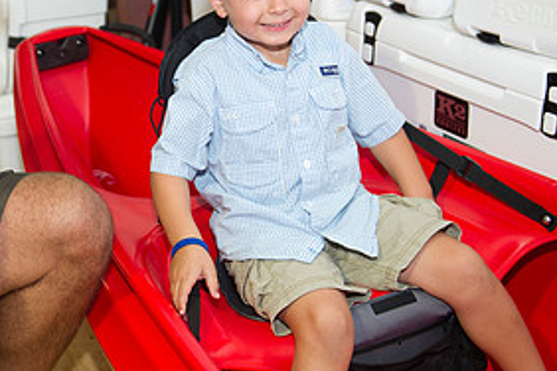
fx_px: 1114
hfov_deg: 27.6
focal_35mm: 72
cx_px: 128
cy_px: 168
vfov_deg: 18.9
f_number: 3.2
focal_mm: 35
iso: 500
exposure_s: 1/250
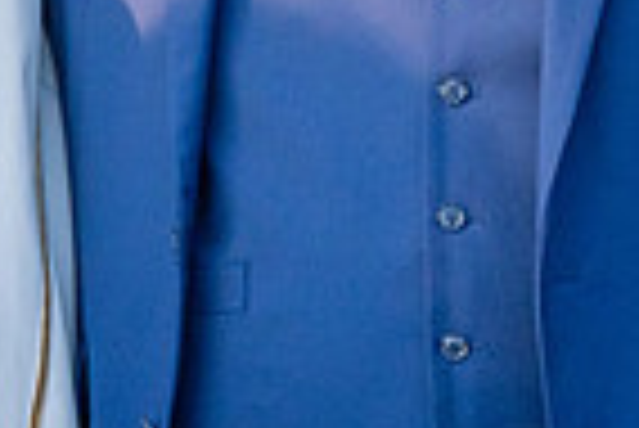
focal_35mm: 261
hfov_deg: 7.8
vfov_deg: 5.2
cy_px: -374
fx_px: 4637
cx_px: -99
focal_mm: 64
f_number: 4
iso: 2500
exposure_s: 1/5000
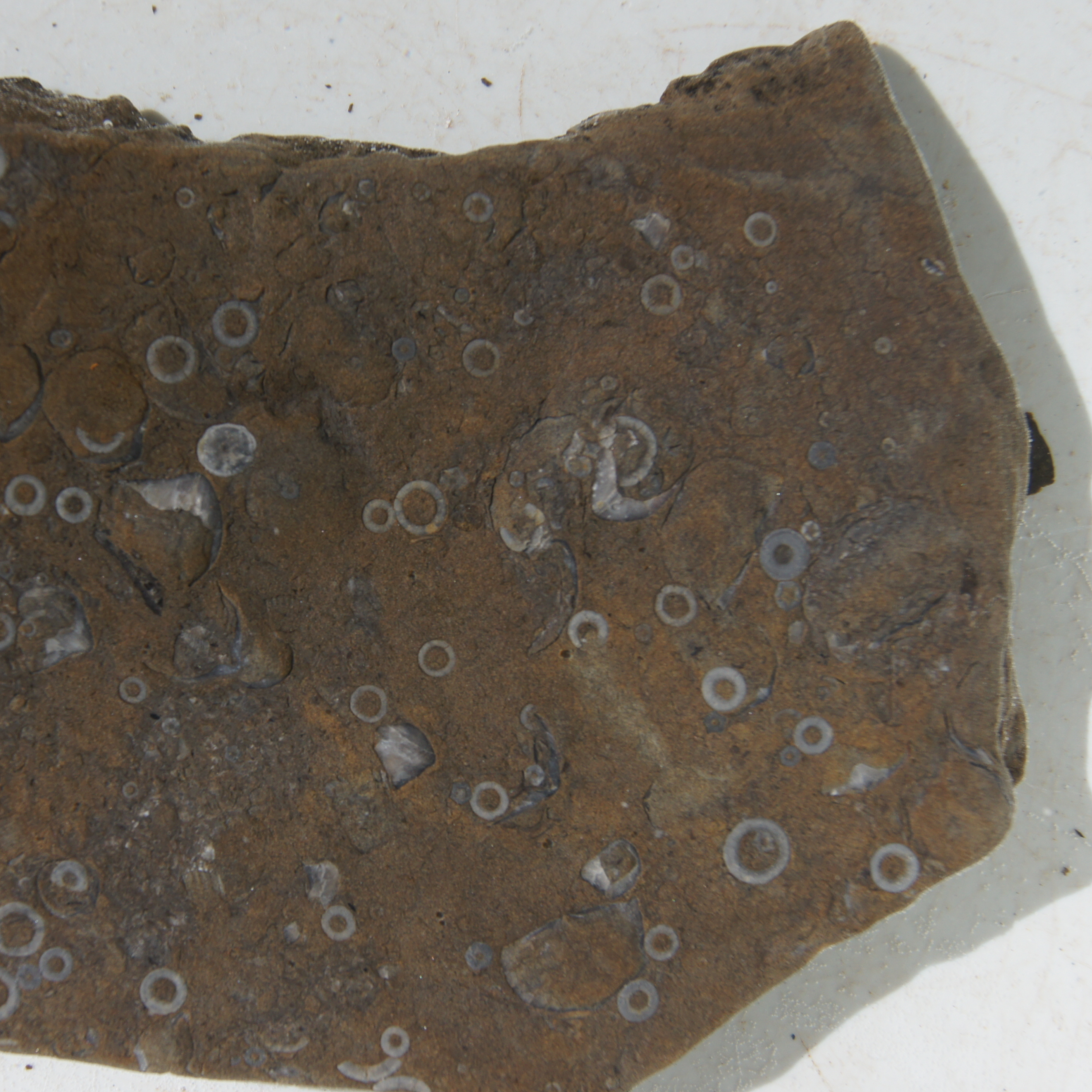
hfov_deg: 25.3
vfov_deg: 25.5
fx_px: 2414
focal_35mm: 68
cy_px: 544
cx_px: 334
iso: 200
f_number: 8
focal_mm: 35
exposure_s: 1/80
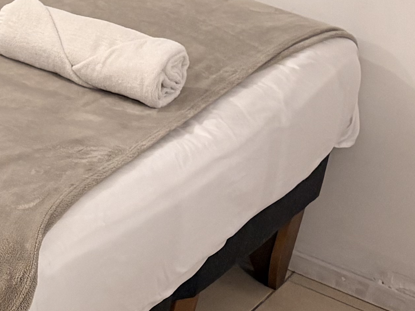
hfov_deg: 14.5
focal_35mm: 118
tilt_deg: -16.5
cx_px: -350
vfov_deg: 12.3
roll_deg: -5.2
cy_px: -62
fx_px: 1415
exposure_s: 1/50
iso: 160
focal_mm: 5.96
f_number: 1.6
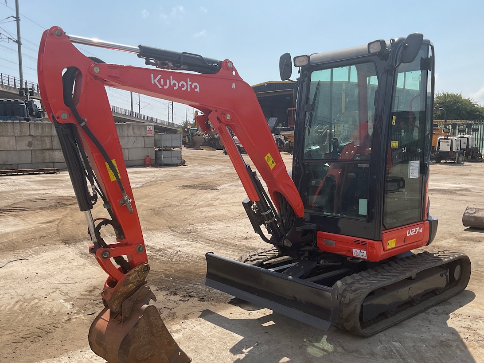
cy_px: 202
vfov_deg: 41.7
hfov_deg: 54.0
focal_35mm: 34
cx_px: 245
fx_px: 475
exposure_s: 1/2538
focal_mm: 3
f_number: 1.8
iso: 16
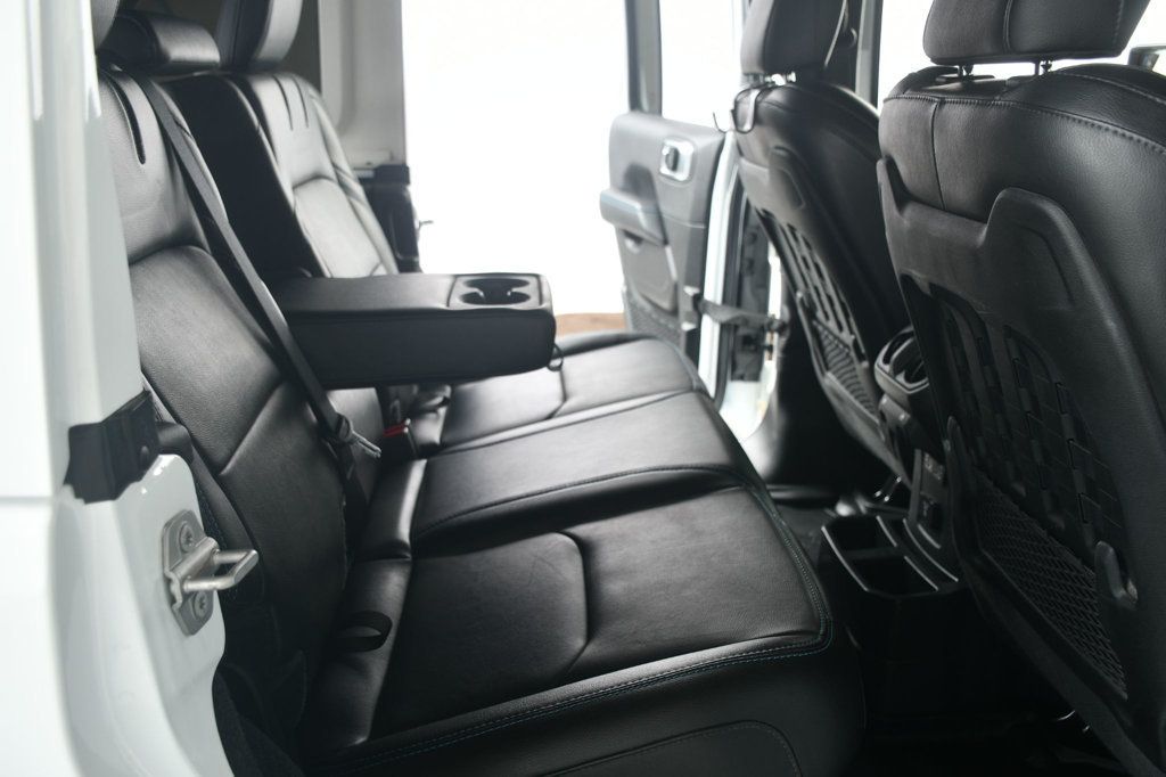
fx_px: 1101
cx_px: 583
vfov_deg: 38.9
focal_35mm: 34
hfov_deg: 55.8
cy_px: 388
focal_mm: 23
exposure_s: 1/160
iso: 100
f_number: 3.8
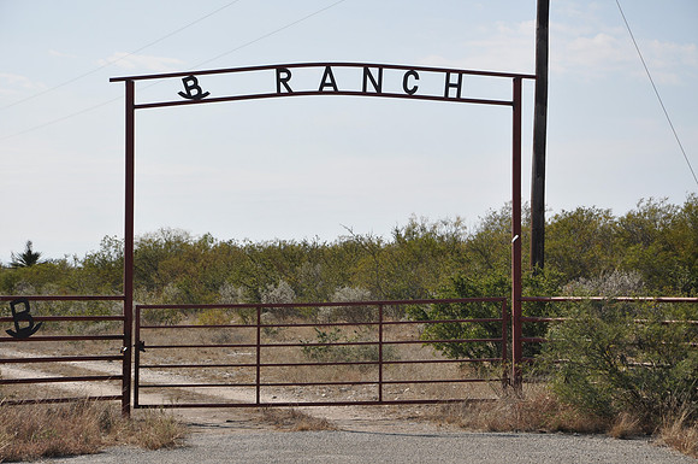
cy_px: 232
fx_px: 2323
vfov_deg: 11.4
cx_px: 349
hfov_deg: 17.1
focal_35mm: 120
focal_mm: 80
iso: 200
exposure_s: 1/200
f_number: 9
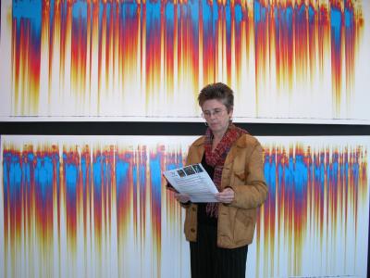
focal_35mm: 35
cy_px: 139
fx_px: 374
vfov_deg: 40.7
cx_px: 185
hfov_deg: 52.6
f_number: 3.2
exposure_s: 1/71.4
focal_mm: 8.9
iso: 100
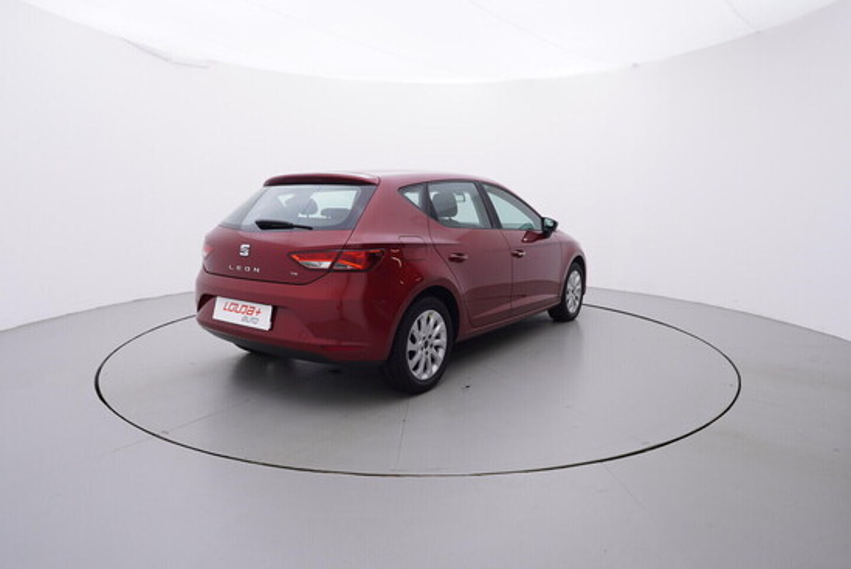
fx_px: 532
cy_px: 284
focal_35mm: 22
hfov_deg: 77.3
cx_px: 426
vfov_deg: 56.2
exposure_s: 1/80
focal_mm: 15
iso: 200
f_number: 5
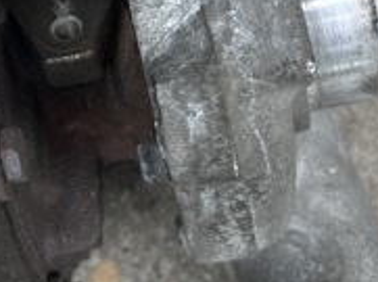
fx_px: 1003
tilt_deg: -63.0
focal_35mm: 92
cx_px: 21
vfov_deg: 15.5
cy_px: -43
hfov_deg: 20.8
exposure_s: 1/246
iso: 40
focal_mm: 5.1
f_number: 1.6
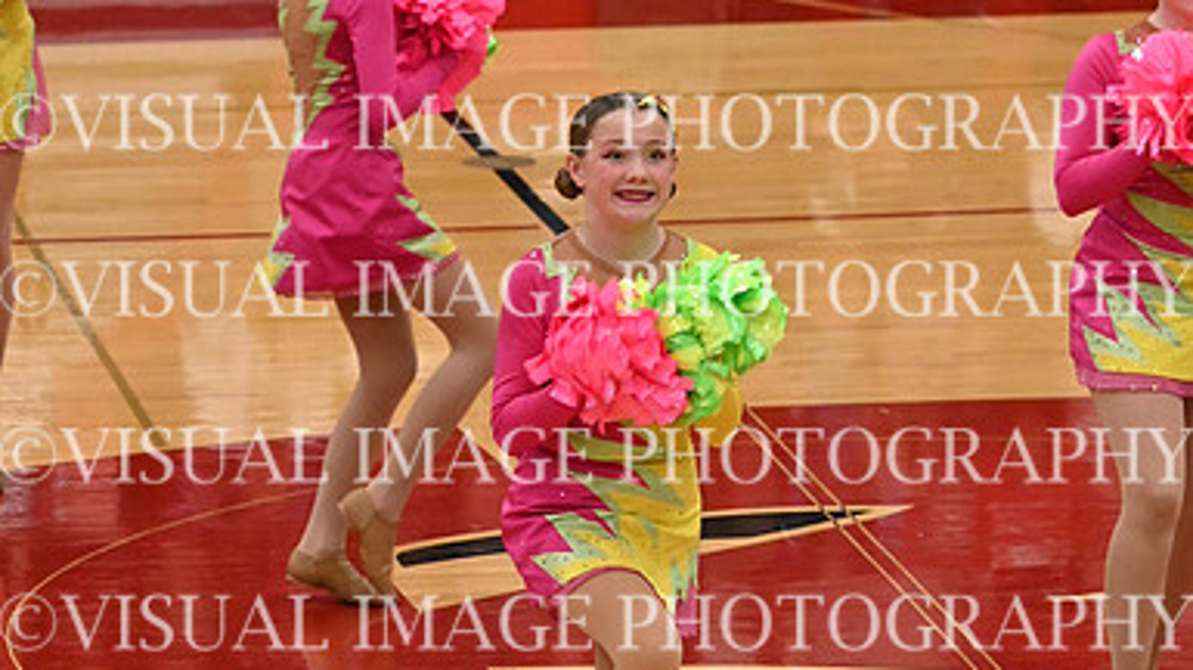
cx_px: 596
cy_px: 372
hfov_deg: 7.5
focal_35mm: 289
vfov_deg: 4.2
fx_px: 9136
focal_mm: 122
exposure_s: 1/400
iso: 6400
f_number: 4
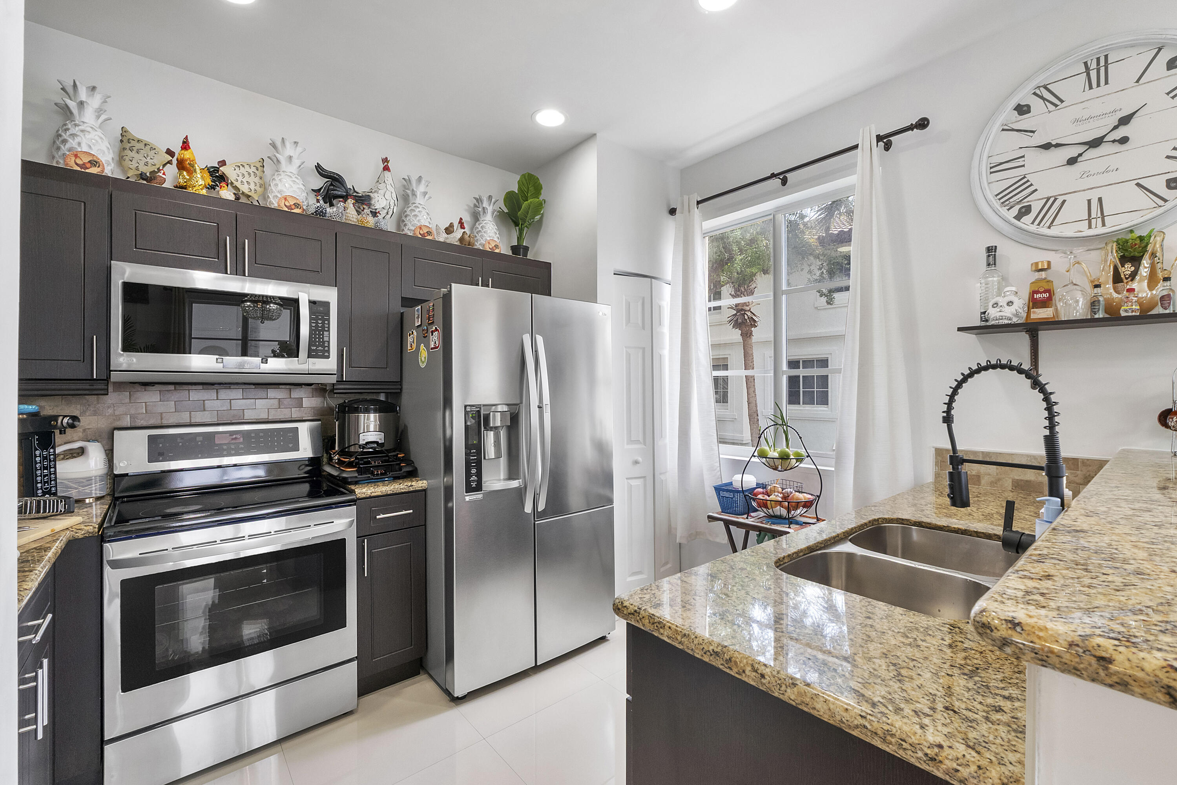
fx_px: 491
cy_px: 392
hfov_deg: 100.4
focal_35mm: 15
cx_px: 588
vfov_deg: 77.4
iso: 800
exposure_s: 1/50
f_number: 8
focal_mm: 10
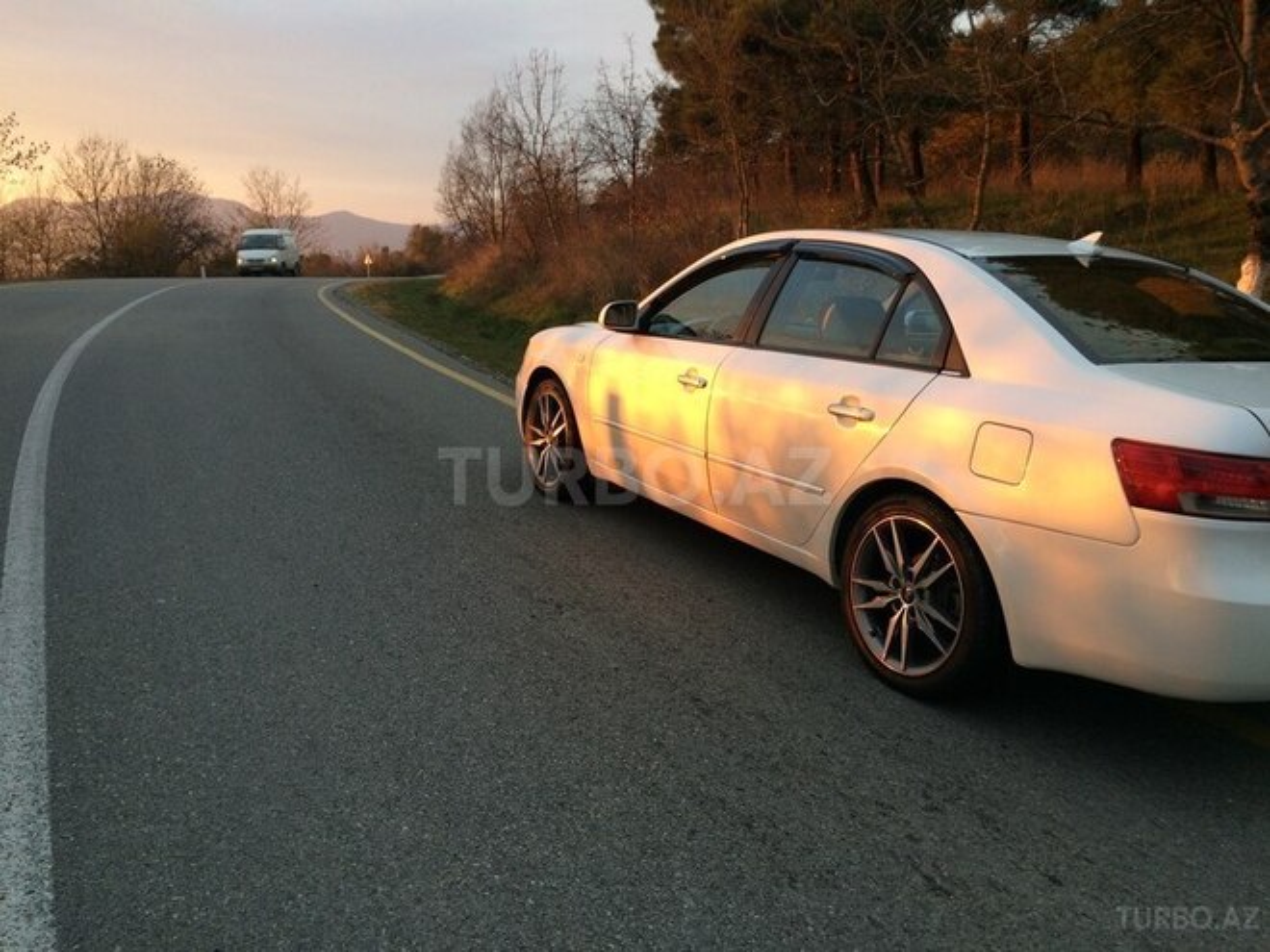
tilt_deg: -11.6
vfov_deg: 48.2
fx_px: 1064
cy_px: 476
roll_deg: -0.4
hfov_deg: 61.7
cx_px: 635
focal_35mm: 29
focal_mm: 4.15
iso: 50
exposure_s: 1/33
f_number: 2.2
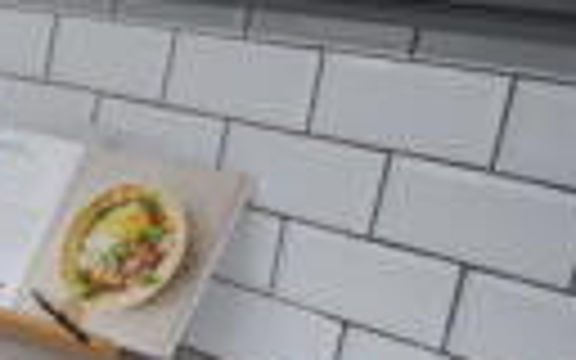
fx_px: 1224
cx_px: -812
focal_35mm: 78
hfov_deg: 15.0
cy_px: 218
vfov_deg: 16.7
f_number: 4
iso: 1250
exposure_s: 1/60
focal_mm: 10
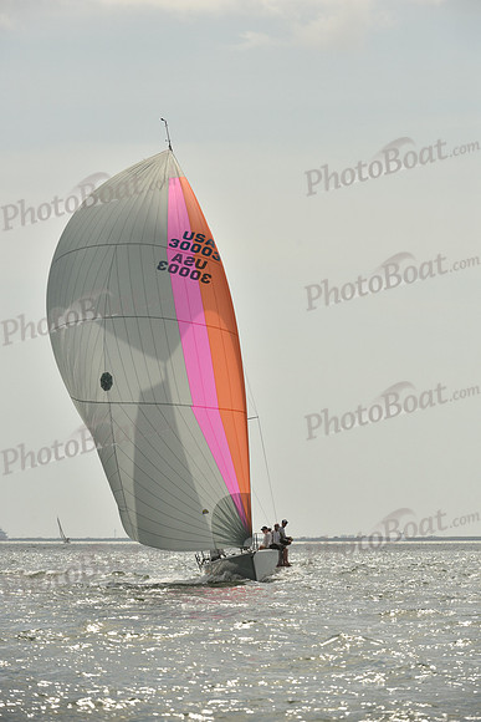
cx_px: 240
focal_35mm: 210
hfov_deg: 6.5
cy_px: 361
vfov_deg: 9.8
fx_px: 4206
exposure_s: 1/2500
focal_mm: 210
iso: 400
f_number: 8
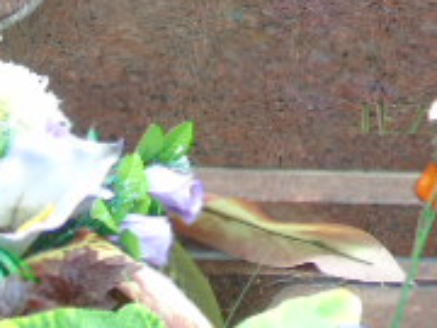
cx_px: 476
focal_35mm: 292
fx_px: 3686
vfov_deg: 5.1
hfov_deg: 6.8
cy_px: -158
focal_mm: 15
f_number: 4.1
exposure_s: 1/80
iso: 80
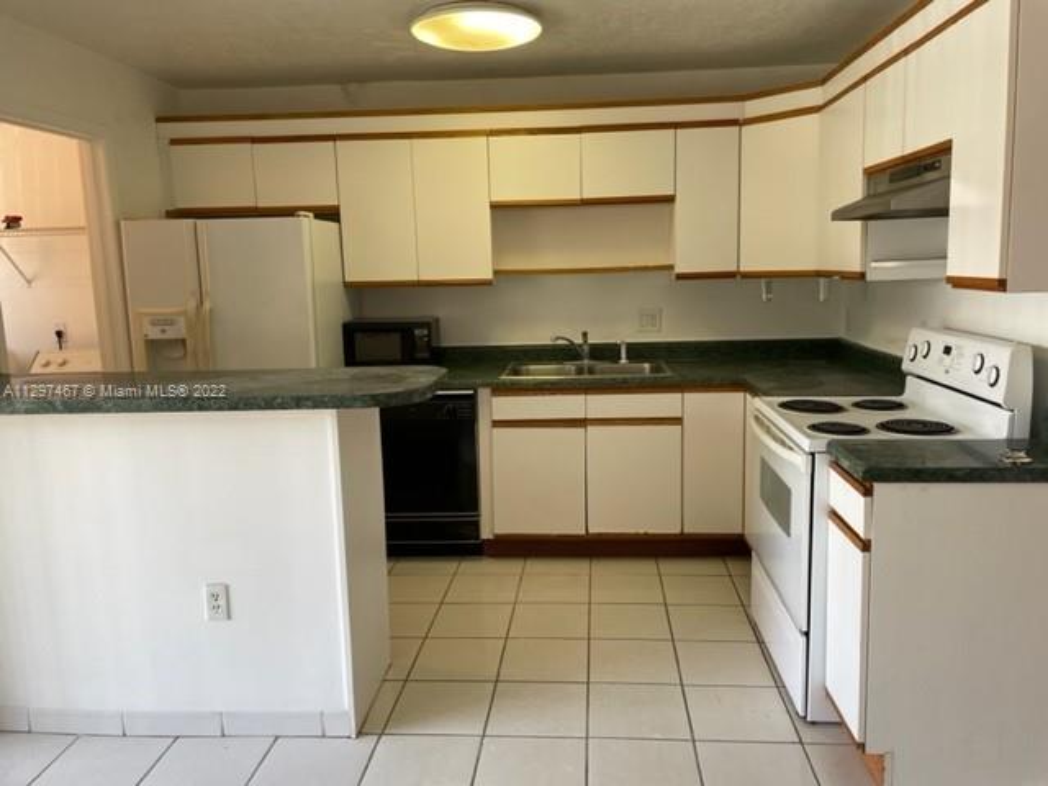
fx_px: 787
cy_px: 393
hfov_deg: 67.3
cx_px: 524
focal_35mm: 26
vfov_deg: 53.1
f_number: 1.6
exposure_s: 1/60
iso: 80
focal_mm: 4.2
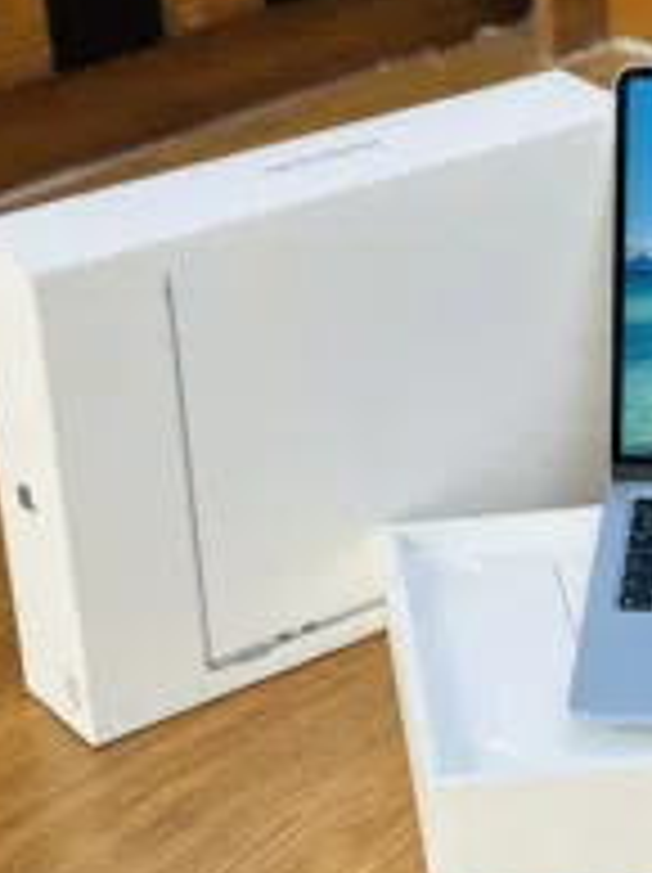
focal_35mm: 99
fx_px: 2492
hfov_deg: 14.7
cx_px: 652
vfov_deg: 19.8
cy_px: 504
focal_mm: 6.86
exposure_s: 1/218
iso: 80
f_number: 1.78
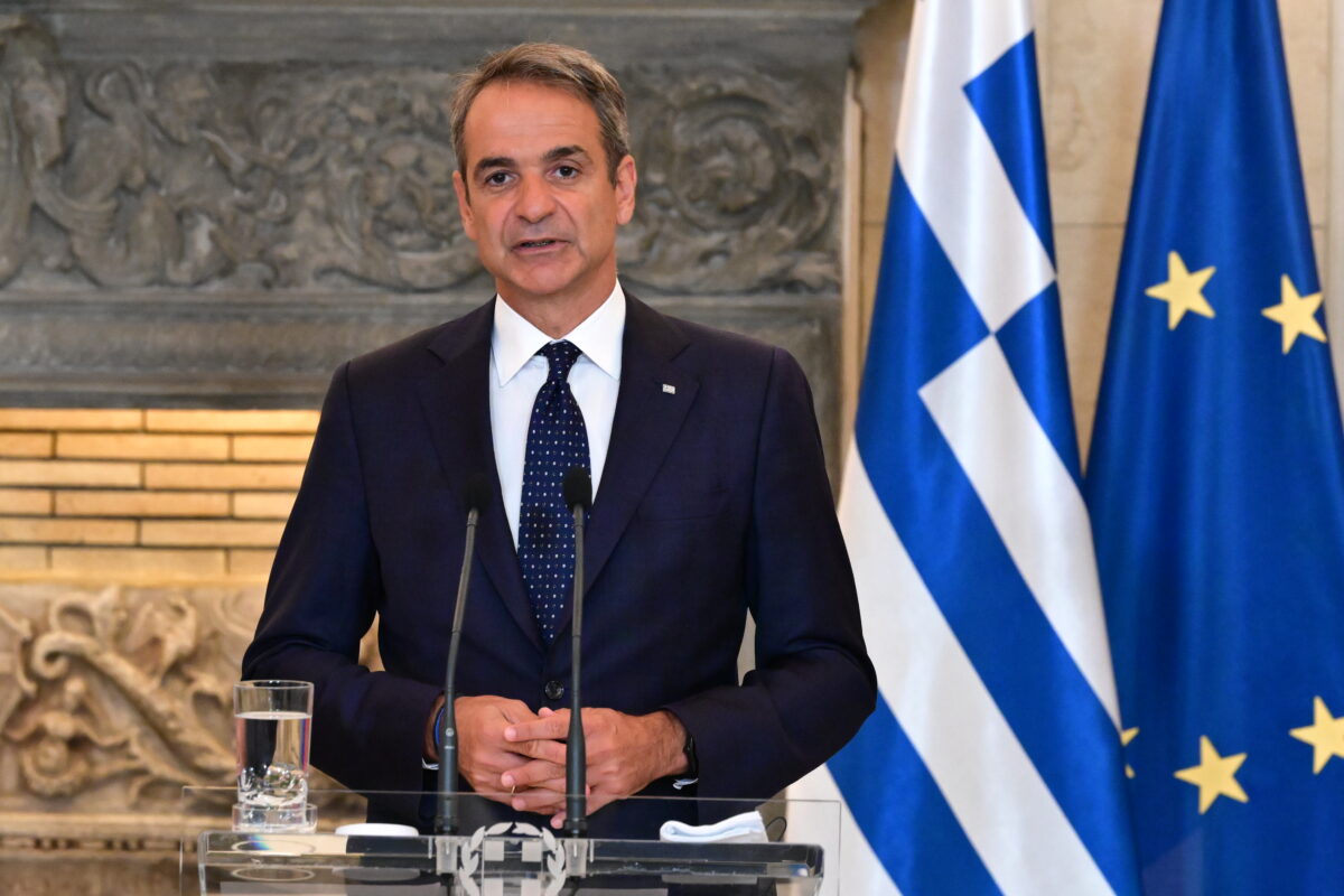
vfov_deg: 5.2
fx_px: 9781
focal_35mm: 262
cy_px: 448
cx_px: 672
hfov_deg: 7.9
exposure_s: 1/400
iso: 8000
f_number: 5
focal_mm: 175
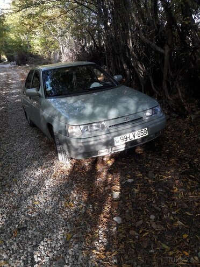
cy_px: 134
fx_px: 216
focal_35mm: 28
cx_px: 100
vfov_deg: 63.4
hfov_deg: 49.7
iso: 40
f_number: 1.9
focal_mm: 3.7
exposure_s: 1/100
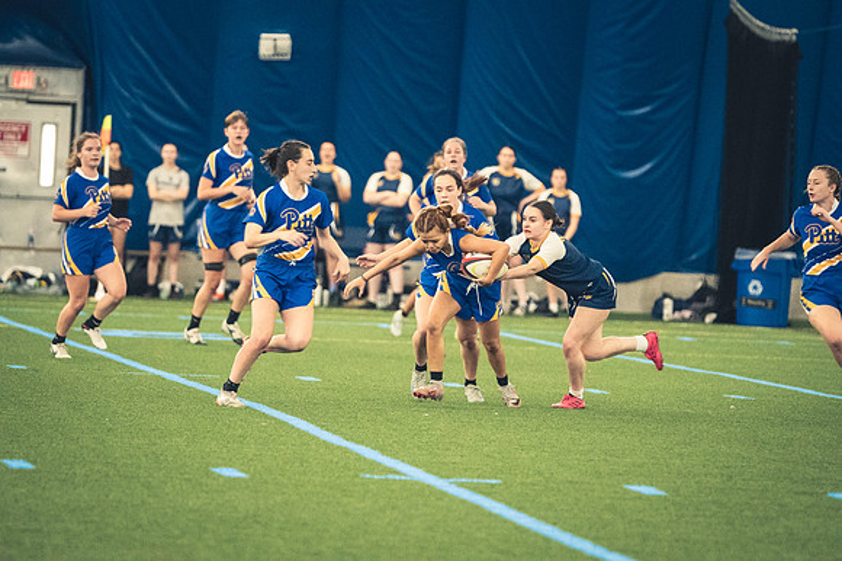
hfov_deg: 7.2
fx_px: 6662
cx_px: 421
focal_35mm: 285
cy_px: 280
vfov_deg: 4.8
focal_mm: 190
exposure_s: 1/500
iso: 12800
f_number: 2.8
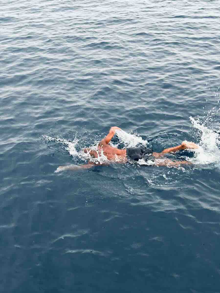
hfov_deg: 30.3
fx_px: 407
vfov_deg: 39.7
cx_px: 110
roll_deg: -1.7
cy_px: 146
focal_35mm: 48
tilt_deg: -32.4
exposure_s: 1/60
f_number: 1.78
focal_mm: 6.86
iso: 200
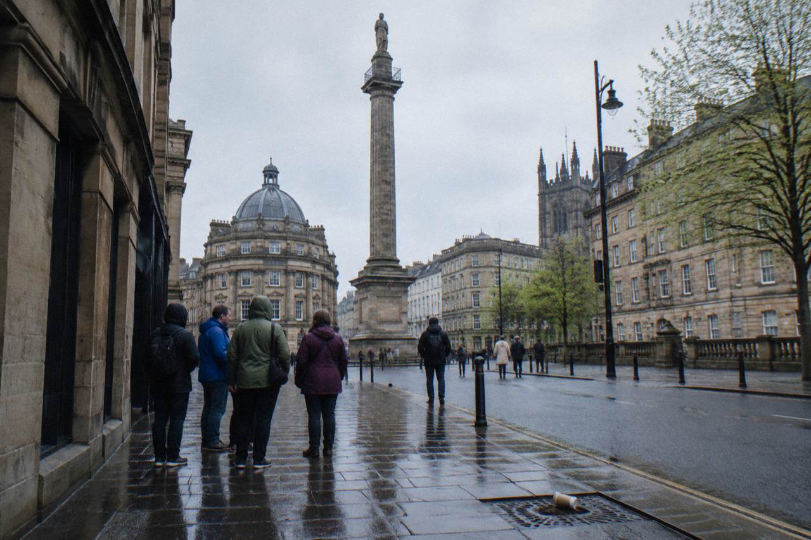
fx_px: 788
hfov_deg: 54.4
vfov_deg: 37.8
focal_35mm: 35
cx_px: 406
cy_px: 270
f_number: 4
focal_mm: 35
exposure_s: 1/2000
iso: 500
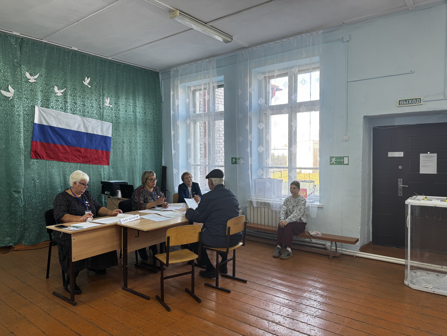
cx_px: 224
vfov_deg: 56.8
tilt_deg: -3.0
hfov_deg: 71.6
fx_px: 310
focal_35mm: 24
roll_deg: +1.0
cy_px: 168
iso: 100
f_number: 1.78
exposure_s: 1/100
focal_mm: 6.76
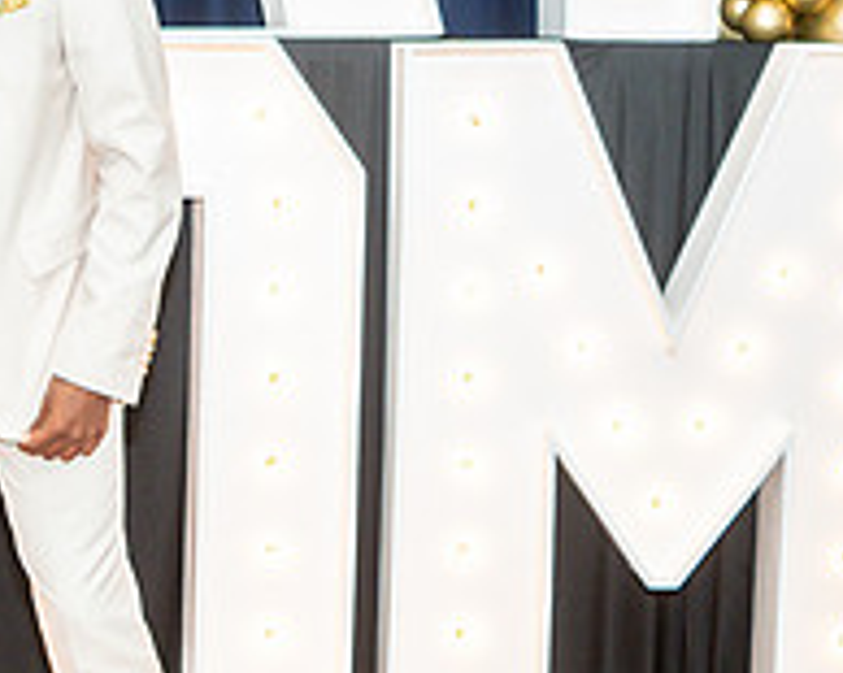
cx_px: -136
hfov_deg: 17.5
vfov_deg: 14.6
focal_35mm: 105
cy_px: 251
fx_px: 2618
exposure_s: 1/125
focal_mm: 28
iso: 640
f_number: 3.5
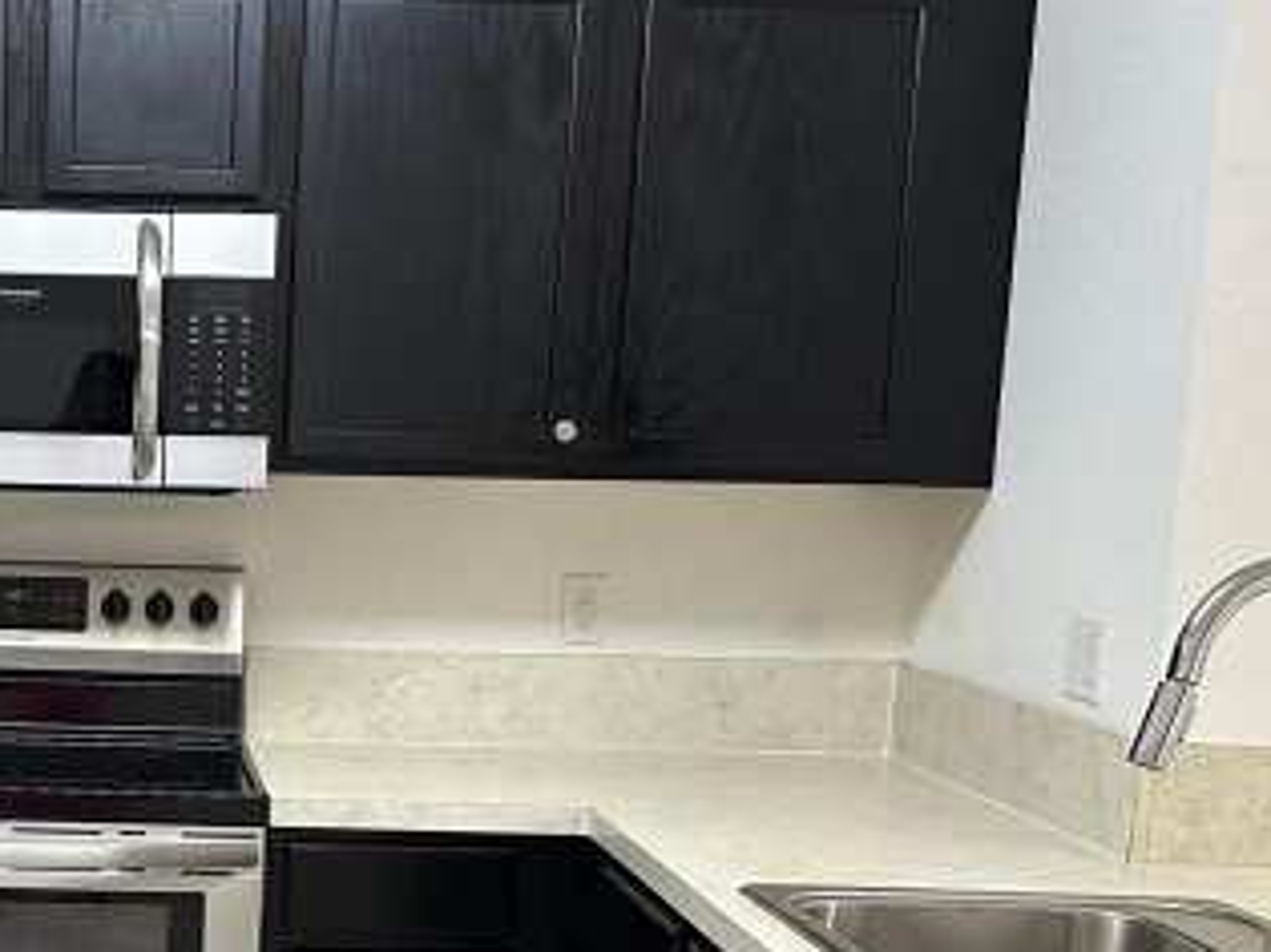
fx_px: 2239
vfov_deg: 23.6
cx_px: 48
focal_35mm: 61
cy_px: 783
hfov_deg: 29.9
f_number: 1.78
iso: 320
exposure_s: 1/60
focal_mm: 6.86
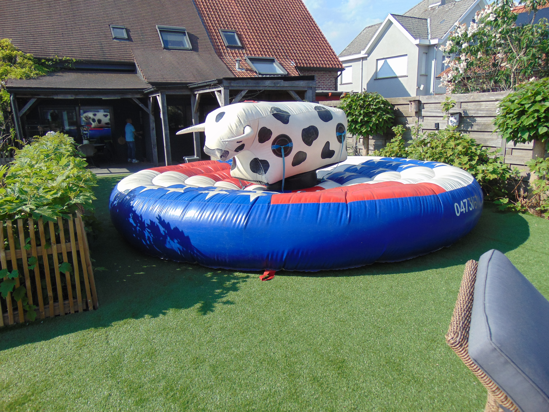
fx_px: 396
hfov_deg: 69.4
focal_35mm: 25
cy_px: 206
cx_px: 274
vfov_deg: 54.9
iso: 80
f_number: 3
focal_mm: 4.5
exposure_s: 1/800
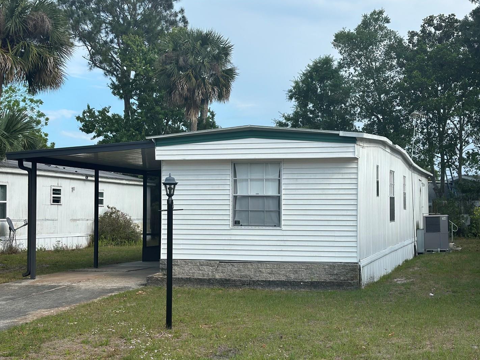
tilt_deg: +2.6
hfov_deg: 35.5
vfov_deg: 27.0
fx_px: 749
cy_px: 185
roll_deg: +0.5
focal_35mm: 54
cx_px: 259
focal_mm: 6.86
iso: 80
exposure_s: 1/3257
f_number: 1.78
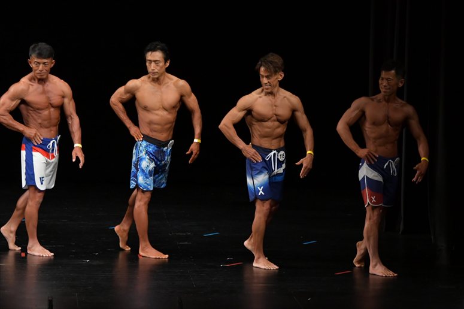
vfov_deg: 6.1
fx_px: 2899
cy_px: 154
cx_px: 232
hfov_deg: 9.2
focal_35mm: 225
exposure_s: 1/400
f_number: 5.6
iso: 3200
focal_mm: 150
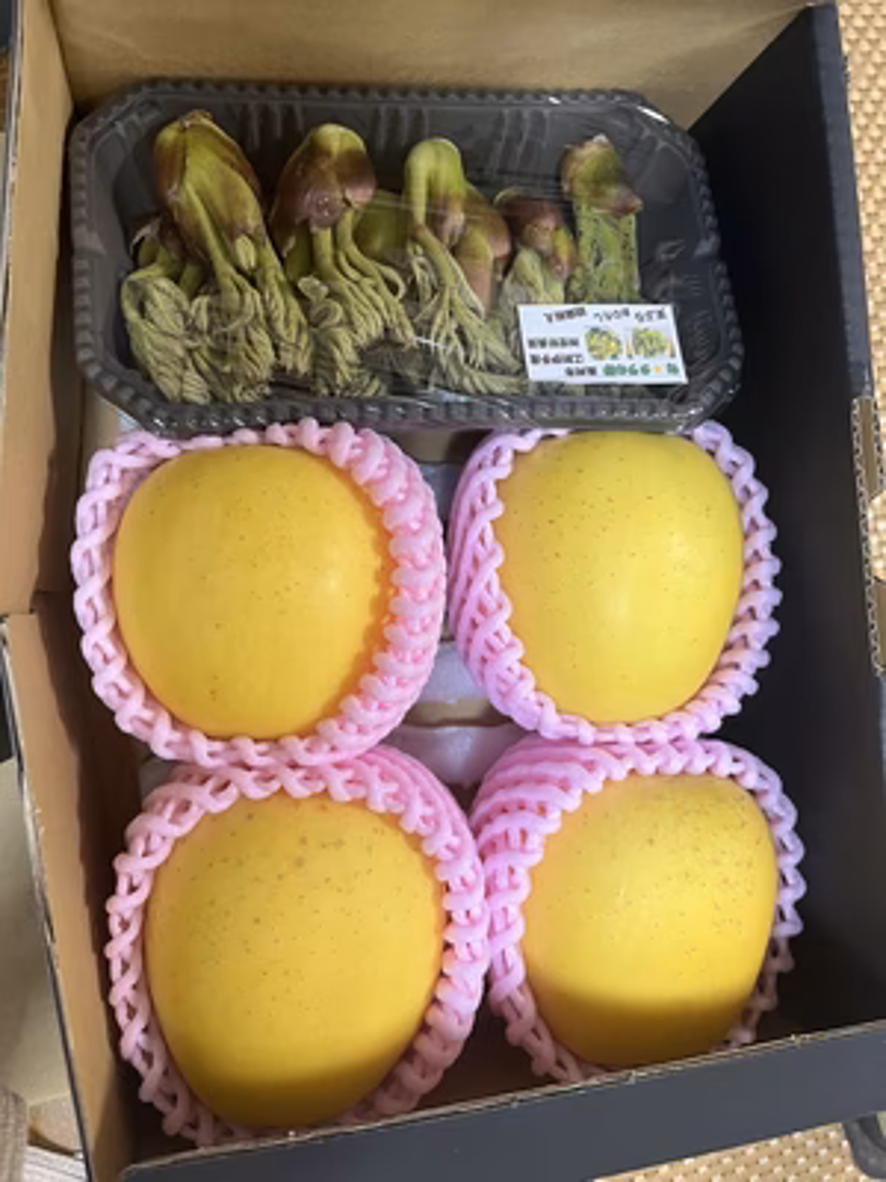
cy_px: 591
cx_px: 443
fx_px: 887
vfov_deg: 67.3
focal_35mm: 26
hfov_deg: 53.1
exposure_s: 1/52
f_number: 1.6
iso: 125
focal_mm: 5.1
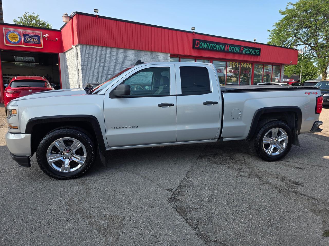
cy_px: 123
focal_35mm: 23
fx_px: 219
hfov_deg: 73.9
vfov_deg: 58.9
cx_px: 164
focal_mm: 6.3
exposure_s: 1/2371
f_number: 1.7
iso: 80
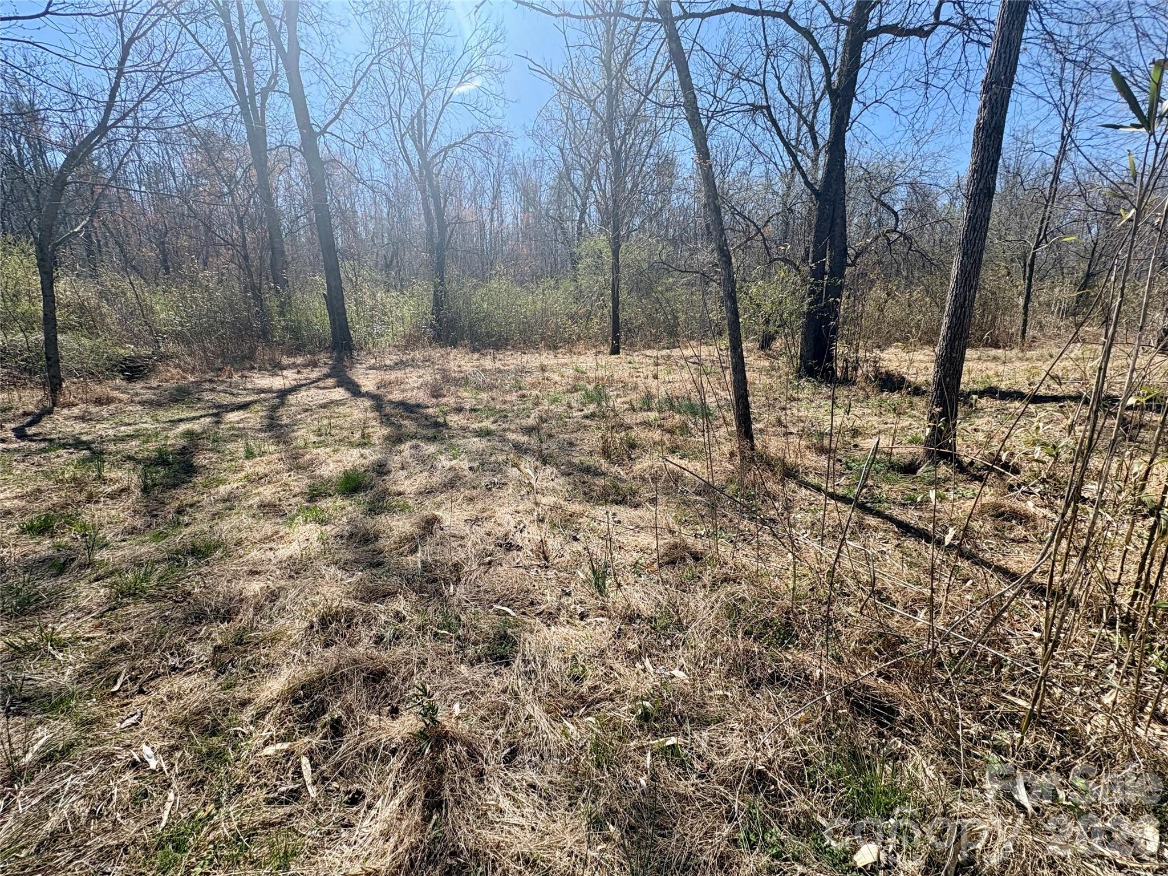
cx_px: 584
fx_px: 472
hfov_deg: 102.1
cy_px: 438
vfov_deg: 85.7
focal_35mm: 14
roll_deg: +2.3
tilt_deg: -11.0
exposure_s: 1/1006
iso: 40
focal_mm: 2.22
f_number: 2.2
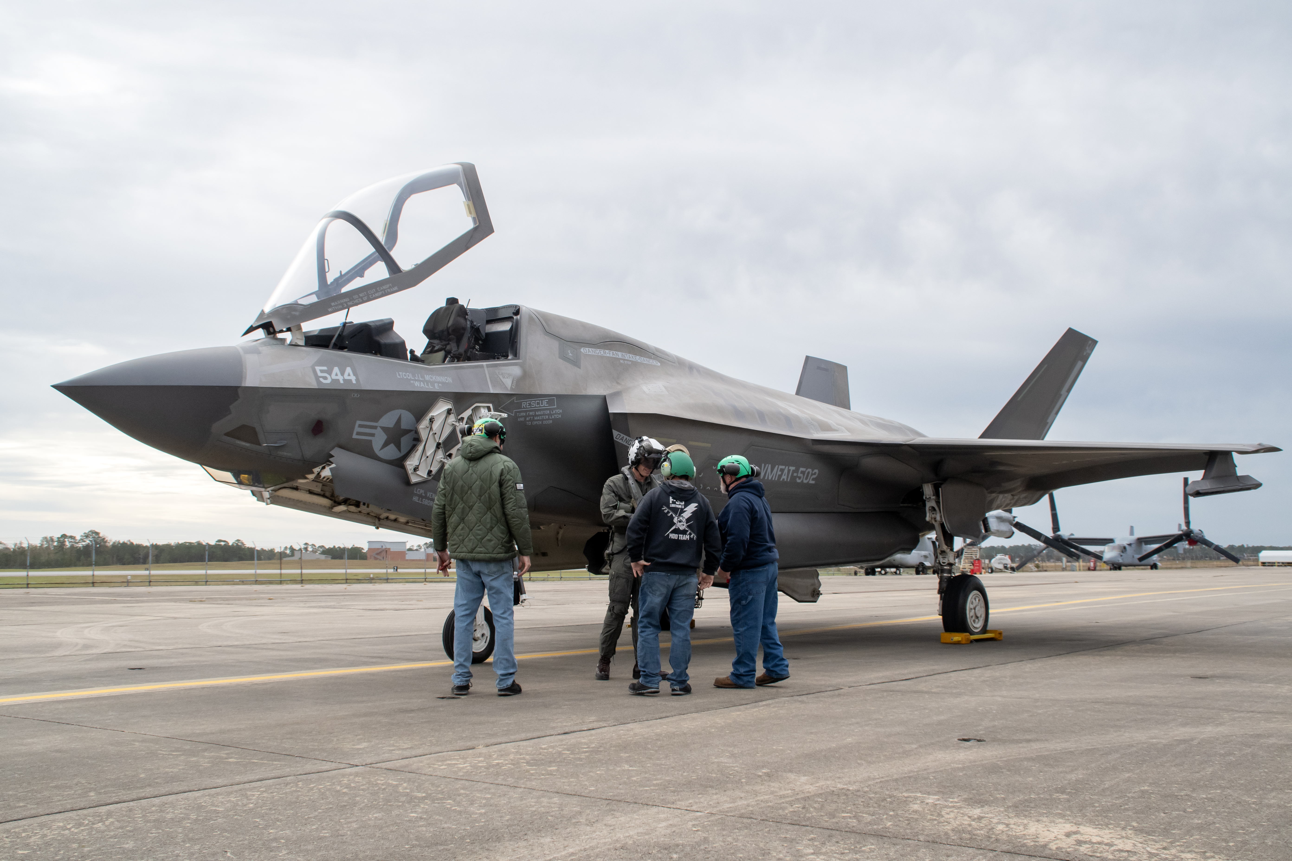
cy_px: 430
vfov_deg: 40.0
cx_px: 646
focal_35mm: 33
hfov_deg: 57.2
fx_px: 1184
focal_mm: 22
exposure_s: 1/640
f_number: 10
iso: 800
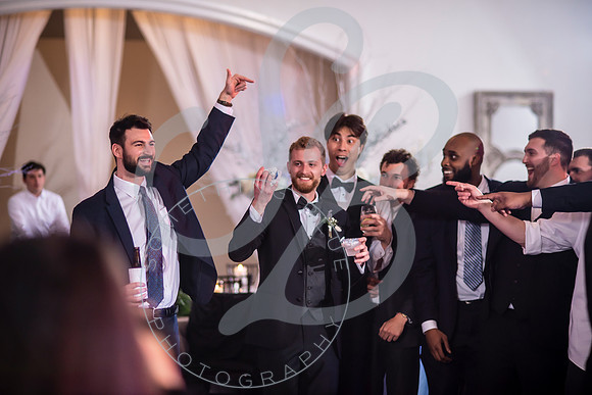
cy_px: 198
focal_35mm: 85
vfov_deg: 16.1
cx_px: 296
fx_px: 1398
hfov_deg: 23.9
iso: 400
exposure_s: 1/200
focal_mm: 85
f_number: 1.8
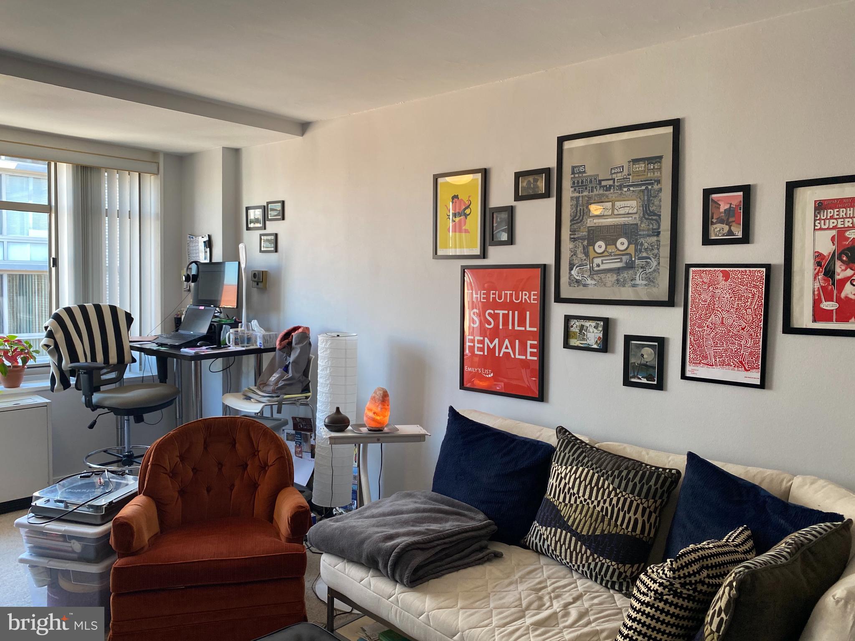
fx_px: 642
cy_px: 320
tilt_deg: -1.9
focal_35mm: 26
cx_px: 428
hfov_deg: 67.3
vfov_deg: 53.1
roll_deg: -1.3
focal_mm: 4.25
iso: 100
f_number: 1.8
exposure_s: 1/120
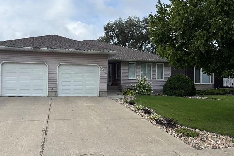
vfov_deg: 41.1
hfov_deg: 58.4
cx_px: 98
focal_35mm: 32
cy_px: 76
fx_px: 208
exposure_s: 1/2801
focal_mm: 6.76
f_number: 1.78
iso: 80
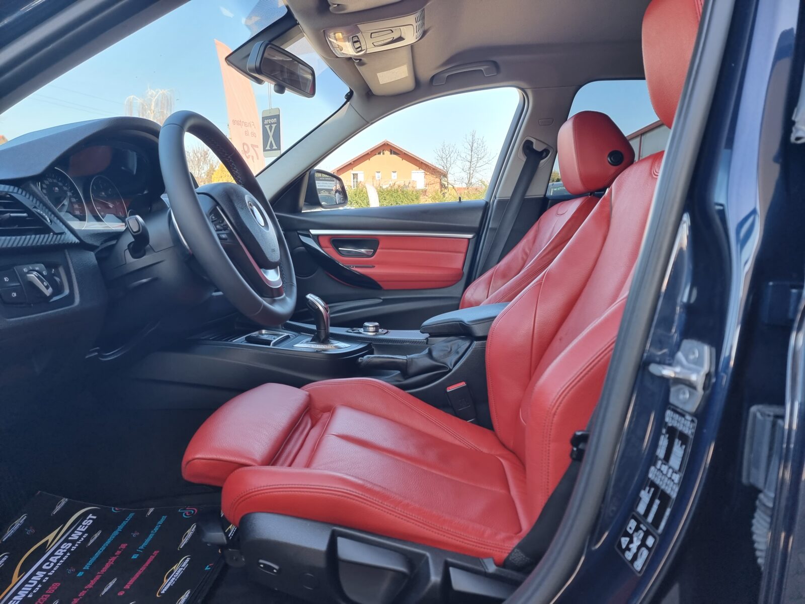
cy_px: 302
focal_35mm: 24
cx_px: 402
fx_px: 558
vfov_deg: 56.8
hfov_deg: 71.6
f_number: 1.8
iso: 50
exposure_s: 1/100
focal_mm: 6.7
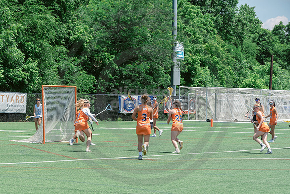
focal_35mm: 151
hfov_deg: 13.6
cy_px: 122
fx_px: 1214
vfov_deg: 9.1
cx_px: 108
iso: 400
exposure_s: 1/800
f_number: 7.1
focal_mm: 120
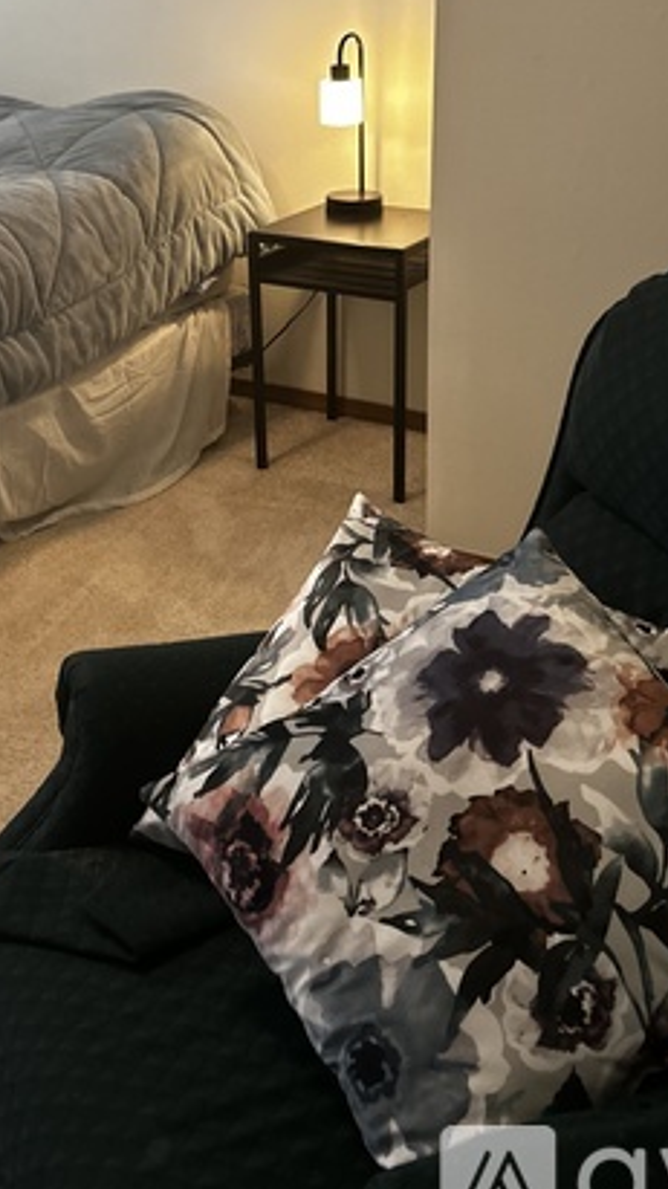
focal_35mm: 46
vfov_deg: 43.0
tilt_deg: -13.3
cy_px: 276
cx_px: 185
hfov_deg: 25.7
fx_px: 1449
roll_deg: +1.3
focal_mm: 5.7
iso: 320
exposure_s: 1/60
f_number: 1.5
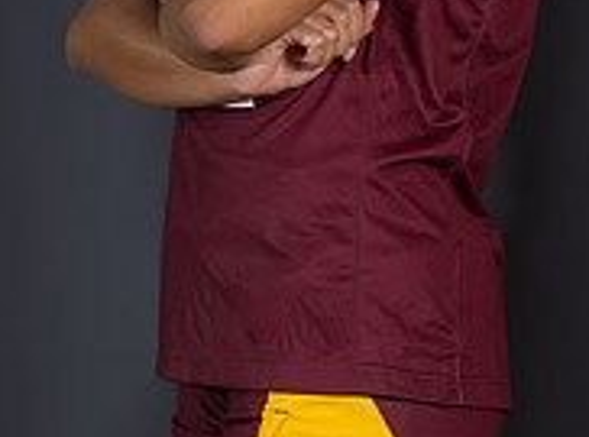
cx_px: 1131
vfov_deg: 3.6
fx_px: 6881
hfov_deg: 4.8
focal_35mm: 406
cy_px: -22
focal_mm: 77
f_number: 8
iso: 200
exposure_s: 1/200
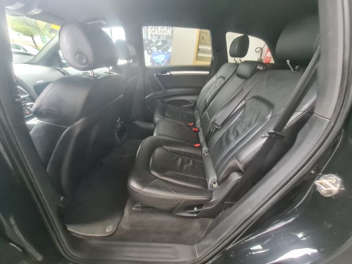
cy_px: 132
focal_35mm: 13
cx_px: 176
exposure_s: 1/25
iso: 800
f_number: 2.2
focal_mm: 2.2
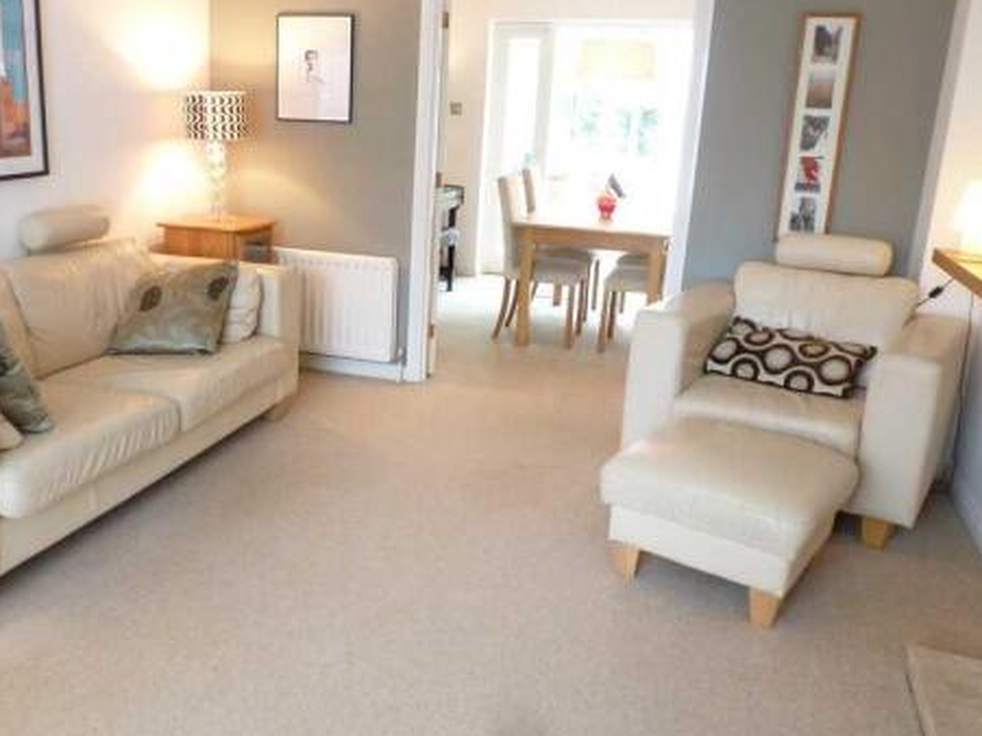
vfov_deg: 45.4
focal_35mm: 31
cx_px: 386
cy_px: 349
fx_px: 879
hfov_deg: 57.8
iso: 400
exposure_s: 1/10
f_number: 3.3
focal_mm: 4.3
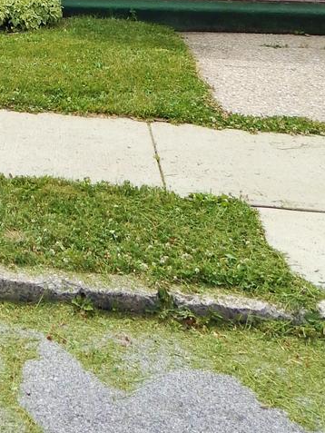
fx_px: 926
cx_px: -58
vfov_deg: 22.7
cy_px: -170
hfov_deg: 18.9
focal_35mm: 74
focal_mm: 4
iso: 125
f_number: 6
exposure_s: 1/400
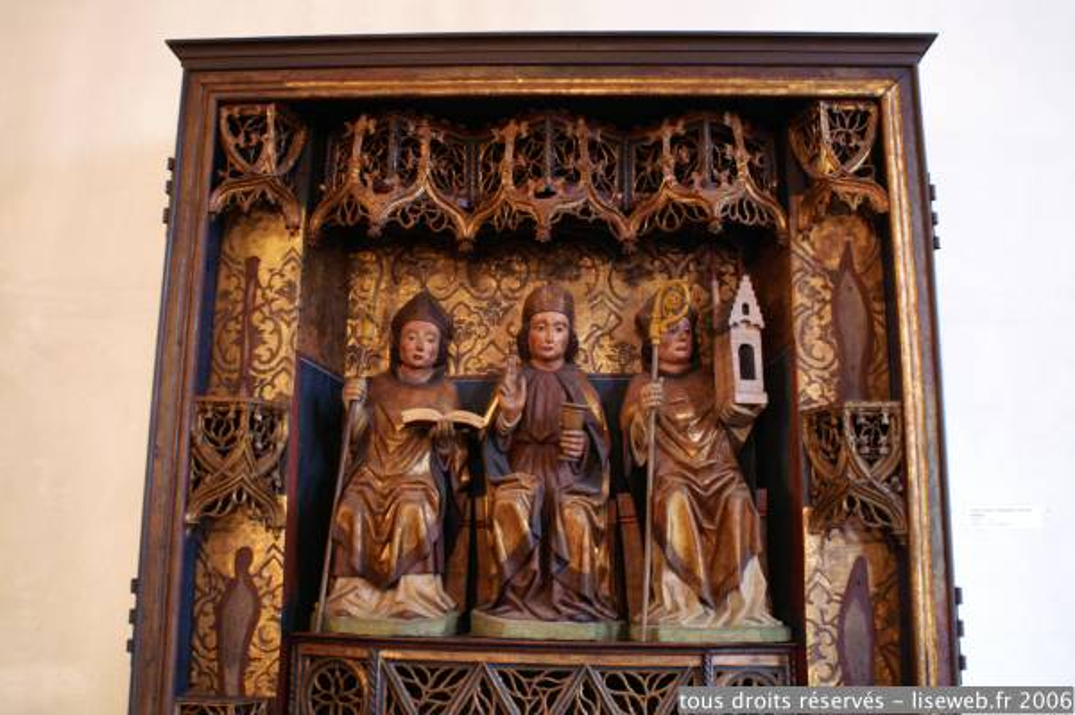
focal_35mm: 30
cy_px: 358
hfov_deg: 62.0
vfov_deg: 43.5
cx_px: 538
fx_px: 895
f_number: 4
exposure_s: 1/8
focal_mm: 20
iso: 1600
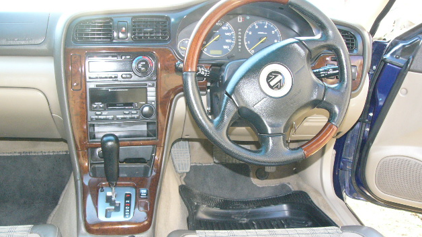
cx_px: 210
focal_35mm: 40
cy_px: 138
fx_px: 448
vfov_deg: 29.6
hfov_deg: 50.5
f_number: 2.8
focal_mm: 6
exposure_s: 1/60
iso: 200
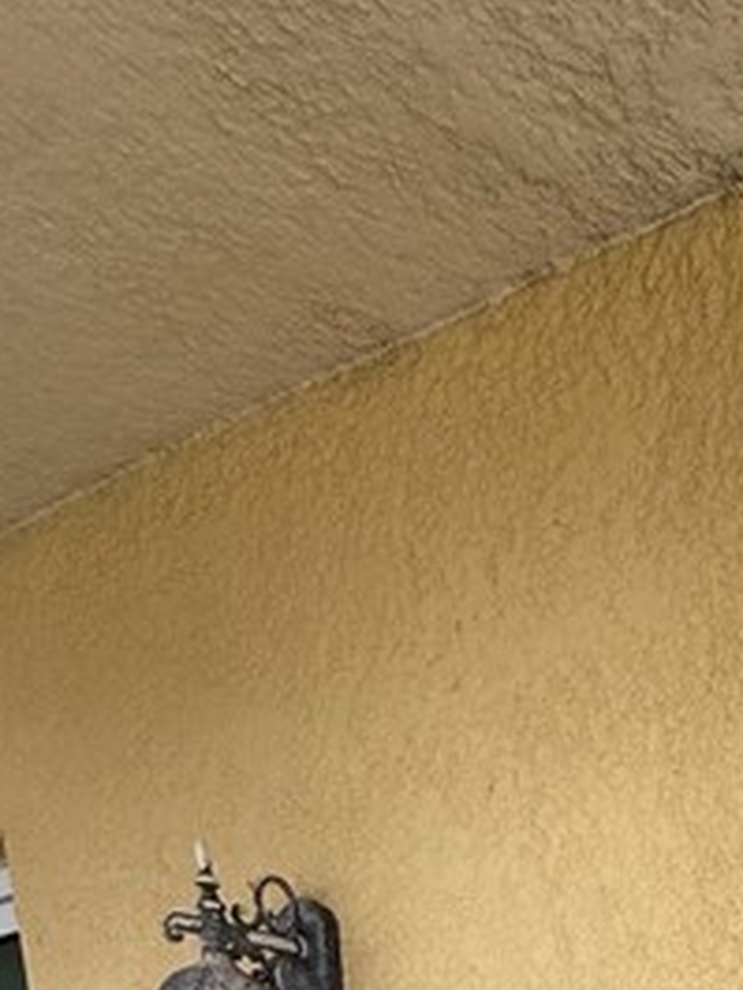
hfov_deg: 20.7
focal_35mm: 54
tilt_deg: -10.9
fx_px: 1544
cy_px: 1696
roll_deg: +0.6
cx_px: 1258
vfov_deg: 23.1
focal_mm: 2.22
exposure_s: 1/308
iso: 50
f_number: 2.2
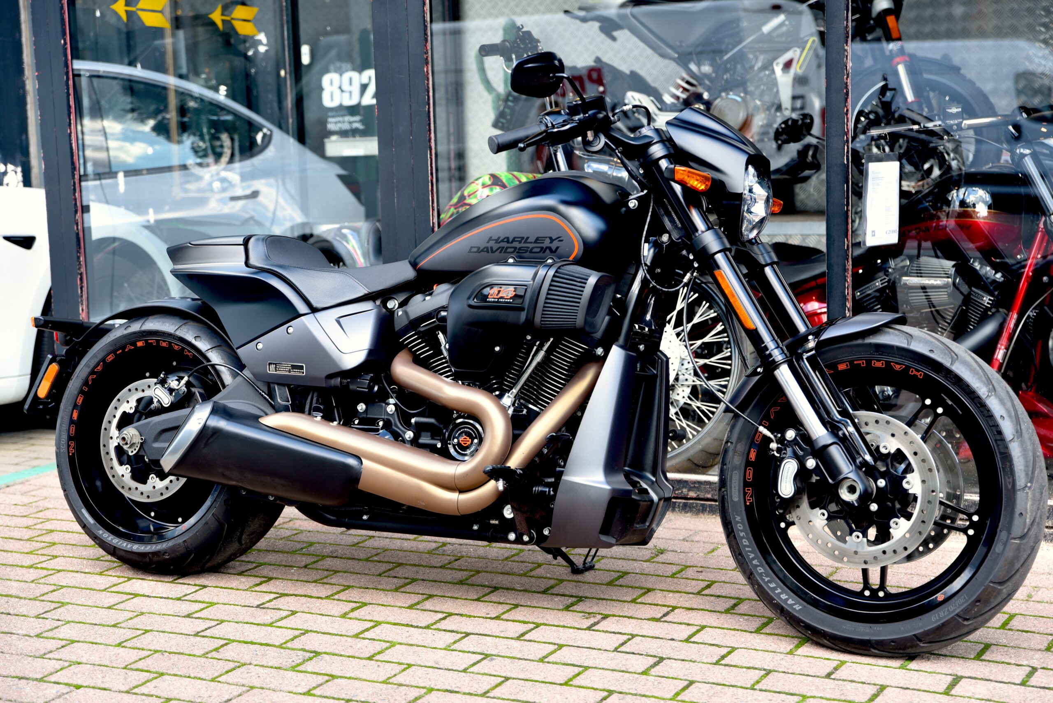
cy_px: 352
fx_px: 1814
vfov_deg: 21.9
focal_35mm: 62
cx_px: 526
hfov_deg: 32.4
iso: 100
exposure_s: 1/60
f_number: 3.5
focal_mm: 62
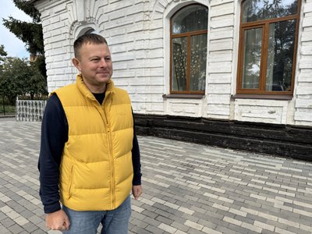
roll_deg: +0.4
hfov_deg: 71.6
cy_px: 117
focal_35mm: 24
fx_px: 216
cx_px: 156
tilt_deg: -8.1
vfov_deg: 56.8
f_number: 1.78
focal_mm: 6.76
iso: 80
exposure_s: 1/2105
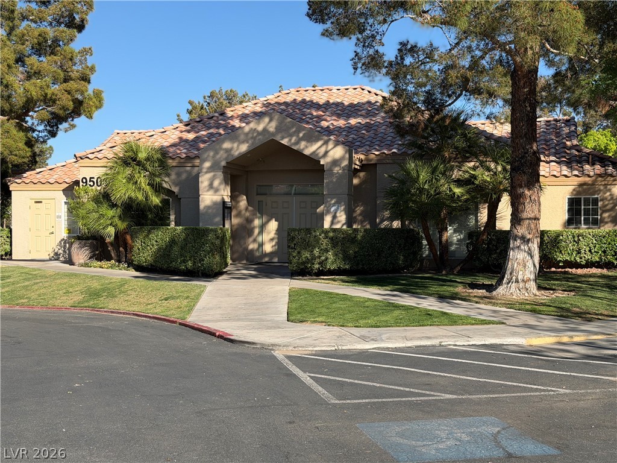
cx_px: 308
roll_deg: +0.0
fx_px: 856
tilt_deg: -1.0
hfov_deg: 39.7
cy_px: 232
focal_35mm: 48
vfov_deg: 30.3
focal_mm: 6.76
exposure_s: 1/3704
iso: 64
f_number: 1.78
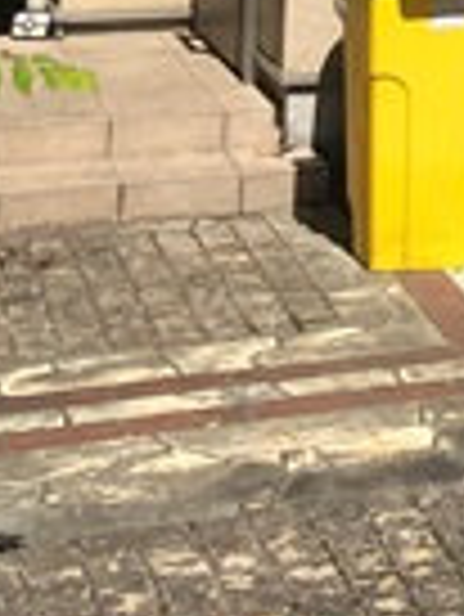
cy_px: -773
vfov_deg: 11.1
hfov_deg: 8.8
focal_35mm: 155
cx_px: 1077
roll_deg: +0.2
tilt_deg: +8.6
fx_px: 2766
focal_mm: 3.99
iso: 32
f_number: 1.8
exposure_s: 1/2558
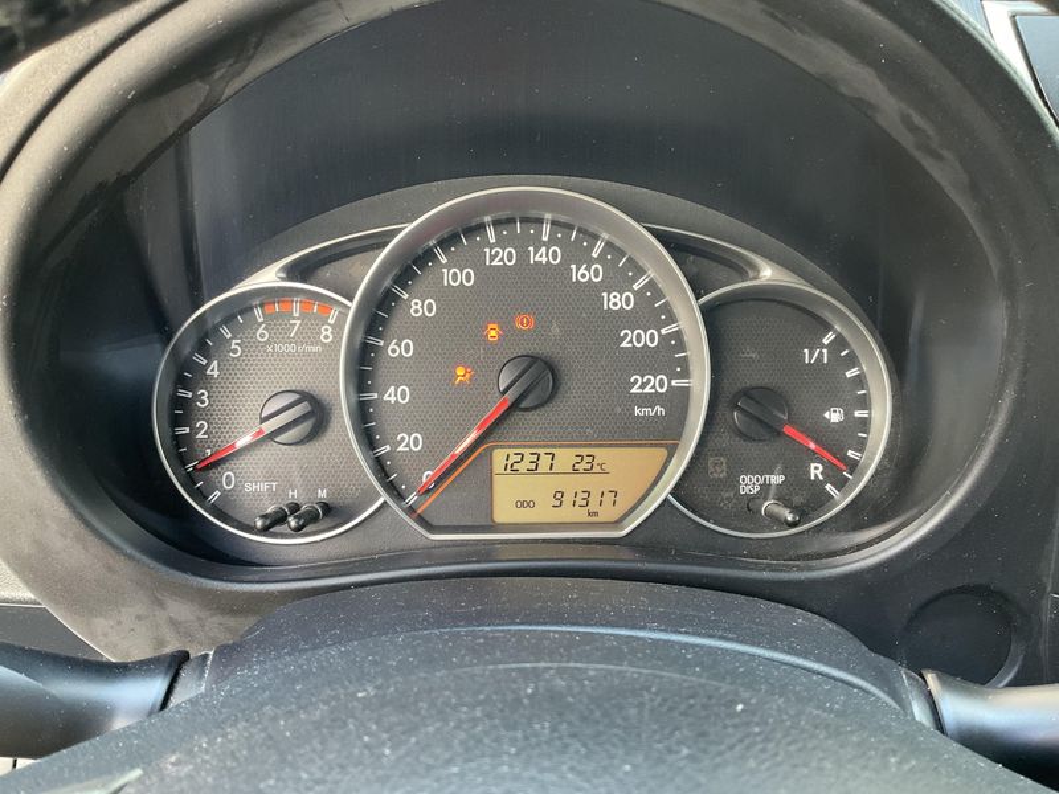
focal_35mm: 29
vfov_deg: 48.2
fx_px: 887
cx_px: 530
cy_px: 397
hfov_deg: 61.7
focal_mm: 3
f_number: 1.8
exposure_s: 1/60
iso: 100
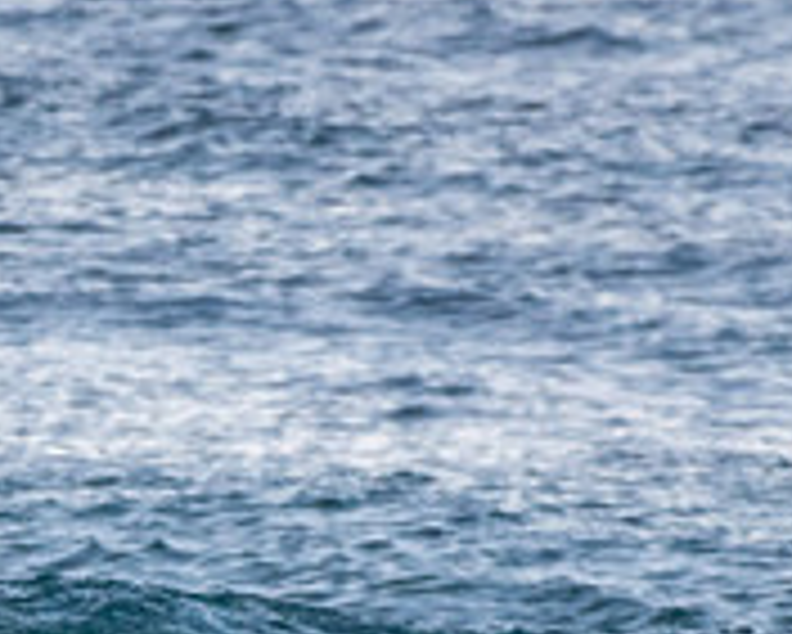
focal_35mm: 2320
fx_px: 54411
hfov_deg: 0.8
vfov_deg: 0.7
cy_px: 695
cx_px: 0
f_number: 5.6
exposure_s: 1/1250
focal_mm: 500
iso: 1800
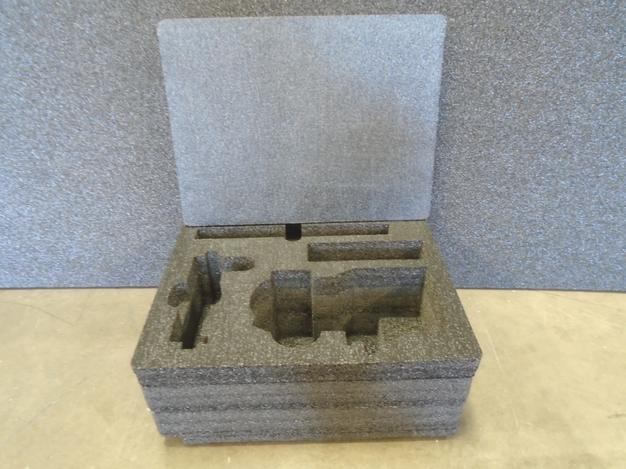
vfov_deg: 53.1
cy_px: 234
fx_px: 470
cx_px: 313
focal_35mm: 26
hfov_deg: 67.3
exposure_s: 1/6
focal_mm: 4.6
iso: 400
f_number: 3.2
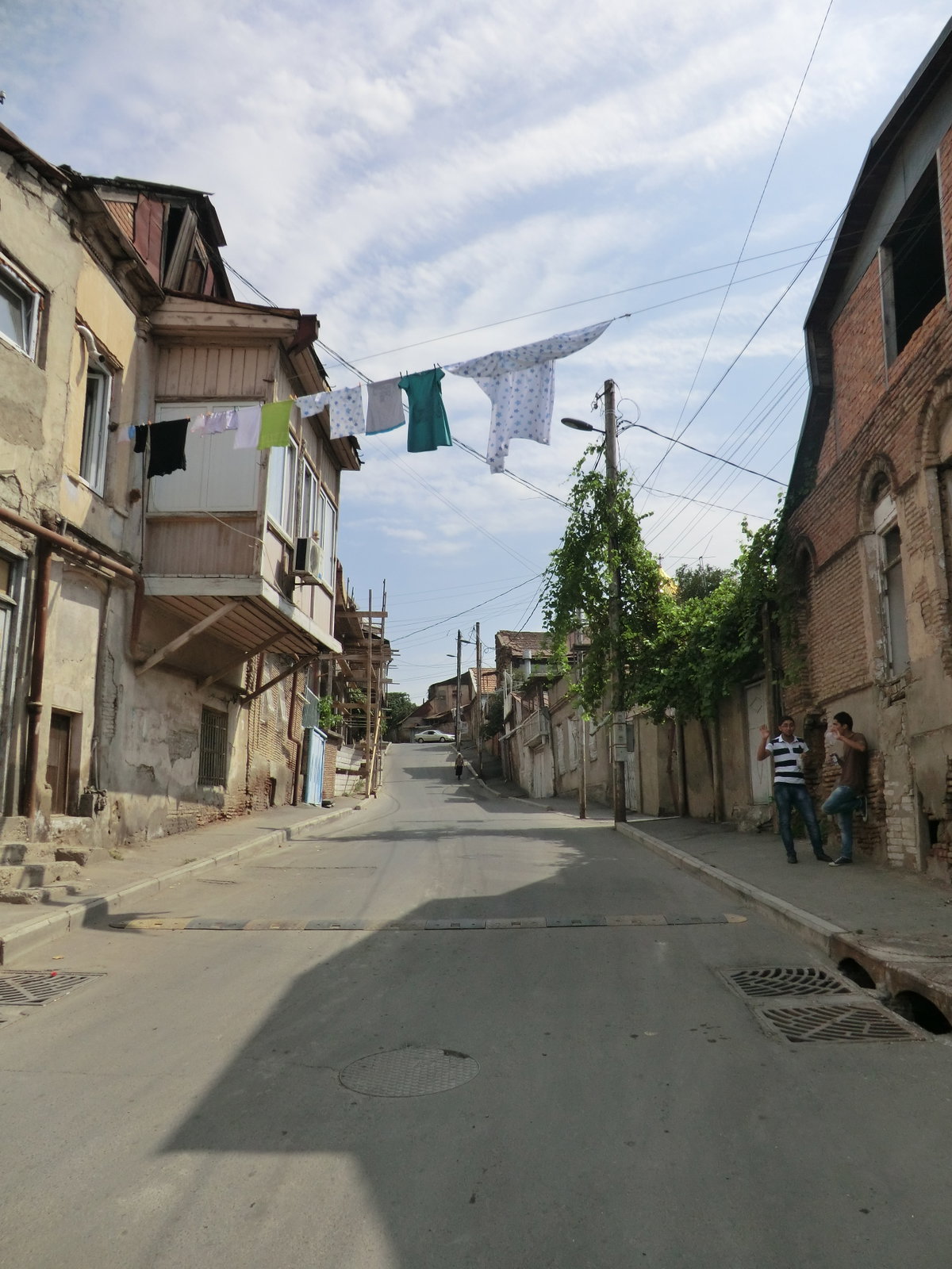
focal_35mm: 24
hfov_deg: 56.8
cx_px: 476
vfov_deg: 71.6
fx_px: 880
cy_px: 634
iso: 80
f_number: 7.5
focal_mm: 4.3
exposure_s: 1/400
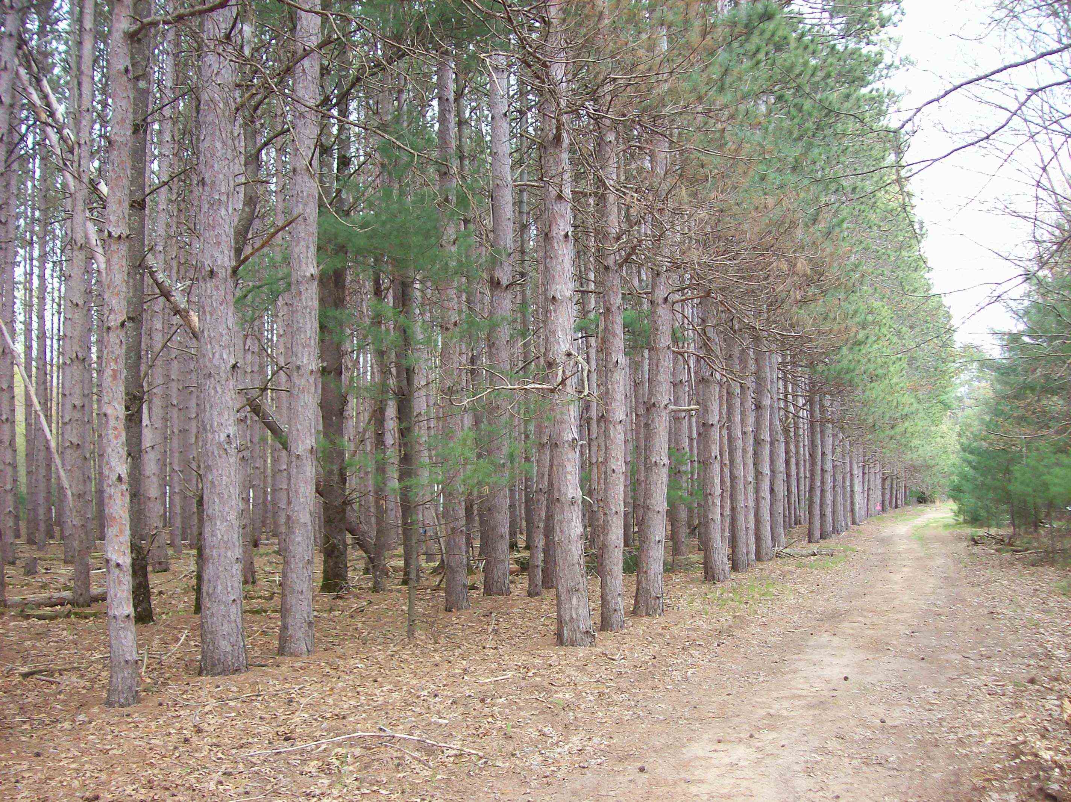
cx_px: 536
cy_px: 401
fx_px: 1113
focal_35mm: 36
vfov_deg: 39.6
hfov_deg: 51.4
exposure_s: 1/119
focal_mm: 6
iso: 80
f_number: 2.7
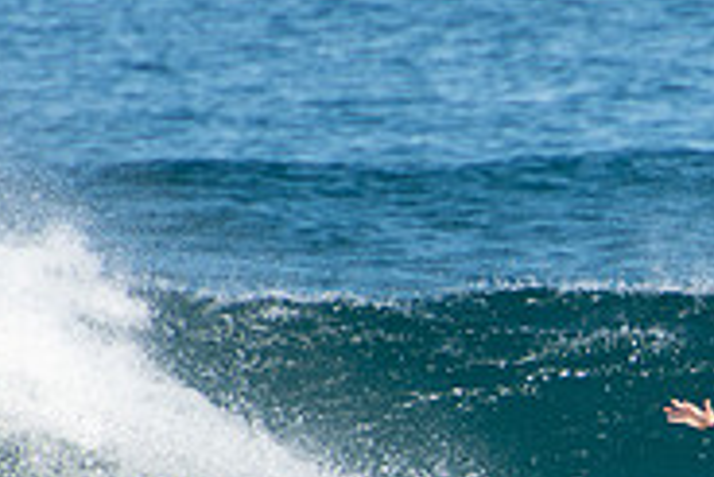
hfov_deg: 1.1
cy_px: 541
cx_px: 916
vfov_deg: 0.7
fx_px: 37593
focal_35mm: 1894
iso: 360
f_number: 5.6
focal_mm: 400
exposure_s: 1/1250
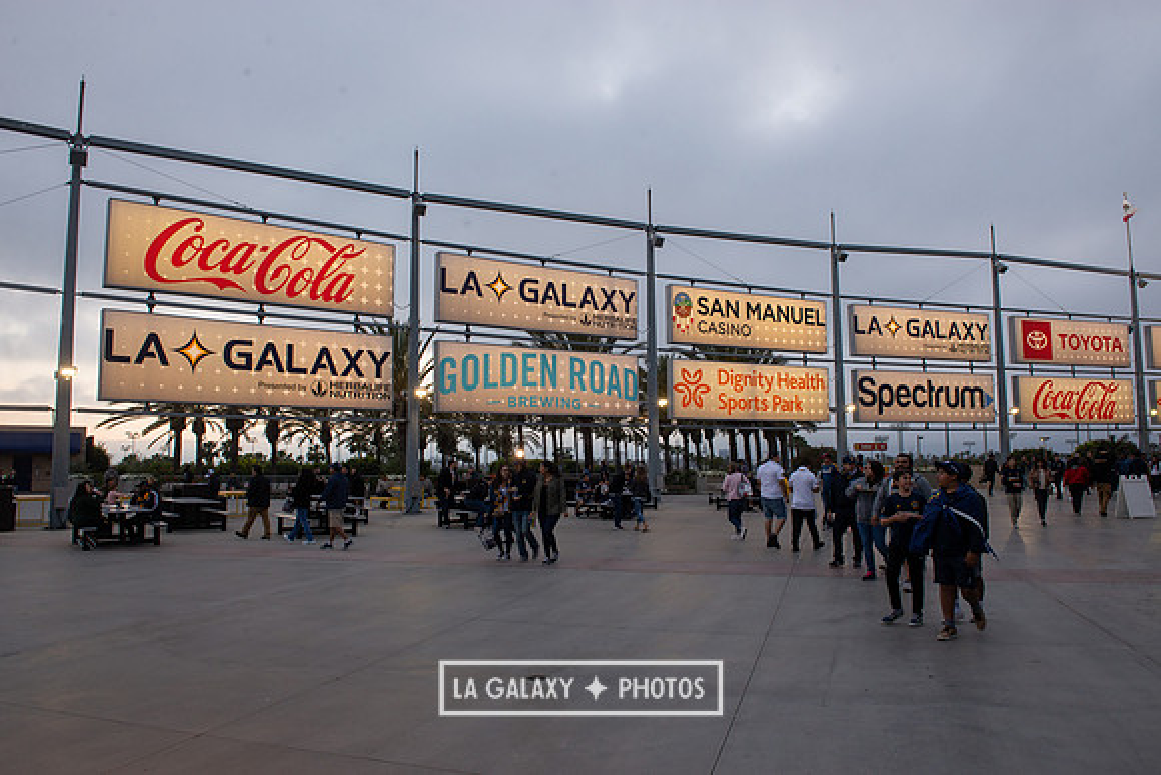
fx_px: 774
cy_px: 388
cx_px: 580
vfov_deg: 53.2
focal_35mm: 24
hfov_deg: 73.7
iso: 400
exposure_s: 1/80
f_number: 10
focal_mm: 24
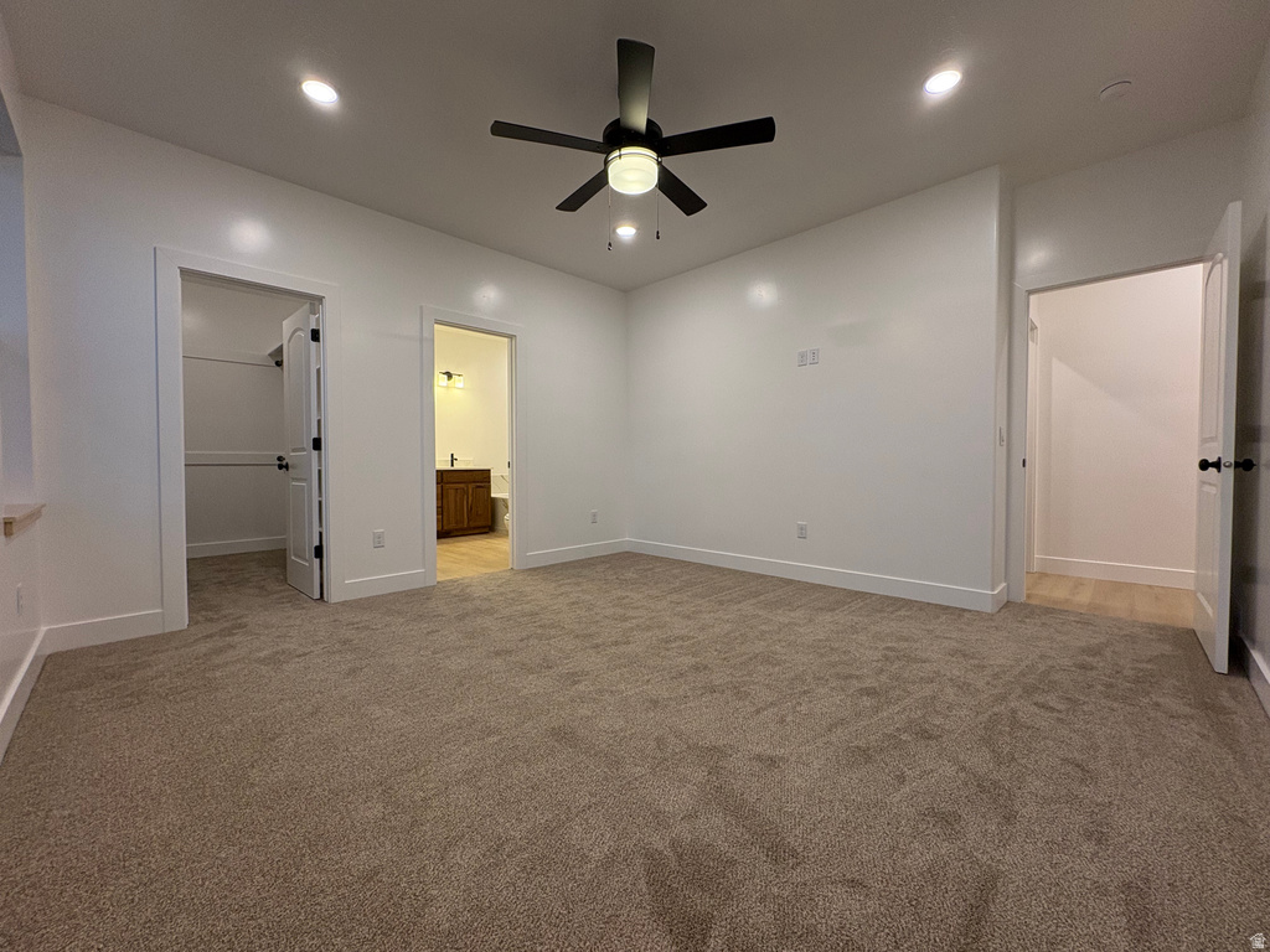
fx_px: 514
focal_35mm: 14
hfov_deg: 102.1
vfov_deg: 85.7
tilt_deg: -1.7
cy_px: 476
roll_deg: +0.6
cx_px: 635
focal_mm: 2.22
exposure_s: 1/120
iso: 200
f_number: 2.2
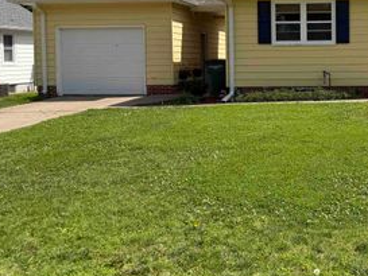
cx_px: 315
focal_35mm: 44
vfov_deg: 32.3
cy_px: 69
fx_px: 468
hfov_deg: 40.4
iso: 80
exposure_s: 1/4673
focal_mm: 6.76
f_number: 1.78
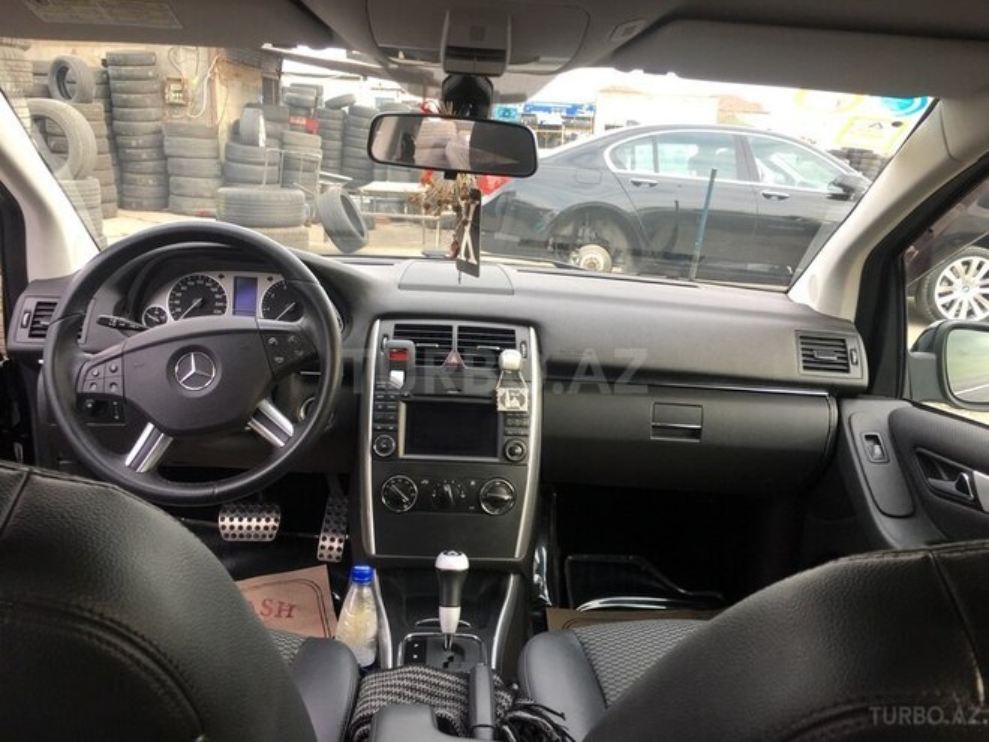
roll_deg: -3.0
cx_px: 494
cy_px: 371
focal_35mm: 29
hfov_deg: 61.7
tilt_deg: -14.7
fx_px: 829
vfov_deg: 48.2
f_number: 2.2
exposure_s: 1/100
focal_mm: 4.15
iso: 40
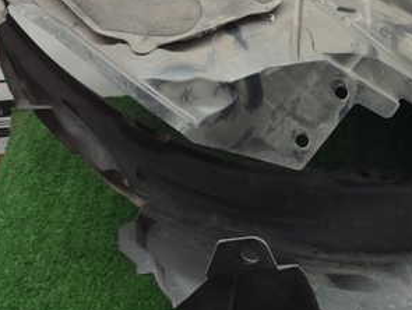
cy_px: 128
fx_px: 620
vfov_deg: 28.0
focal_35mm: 52
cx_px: 395
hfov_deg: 34.1
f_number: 1.89
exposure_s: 1/33
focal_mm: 5.89
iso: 137
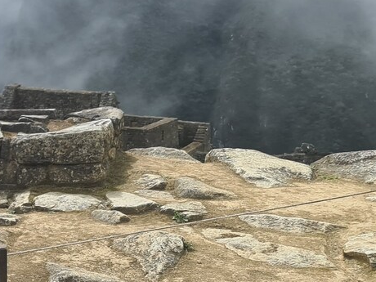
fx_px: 945
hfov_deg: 19.0
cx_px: -231
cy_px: 120
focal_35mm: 87
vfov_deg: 17.0
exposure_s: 1/1040
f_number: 1.8
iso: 50
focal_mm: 7
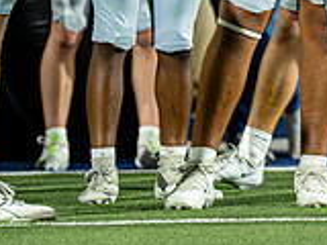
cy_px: -171
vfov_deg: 2.2
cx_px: 419
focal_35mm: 683
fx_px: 6452
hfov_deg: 2.9
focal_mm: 182
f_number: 2.8
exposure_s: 1/1600
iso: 3200
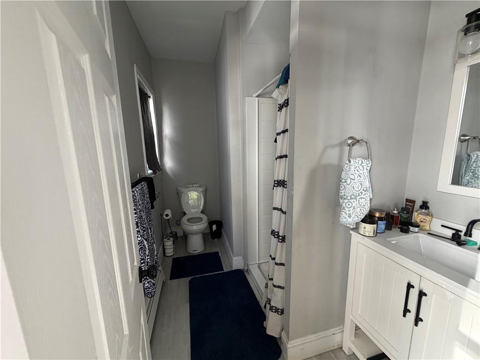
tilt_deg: -8.5
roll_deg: +1.3
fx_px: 194
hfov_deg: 102.1
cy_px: 180
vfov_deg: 85.7
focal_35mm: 14
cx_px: 240
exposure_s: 1/107
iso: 320
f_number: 2.2
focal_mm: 2.22
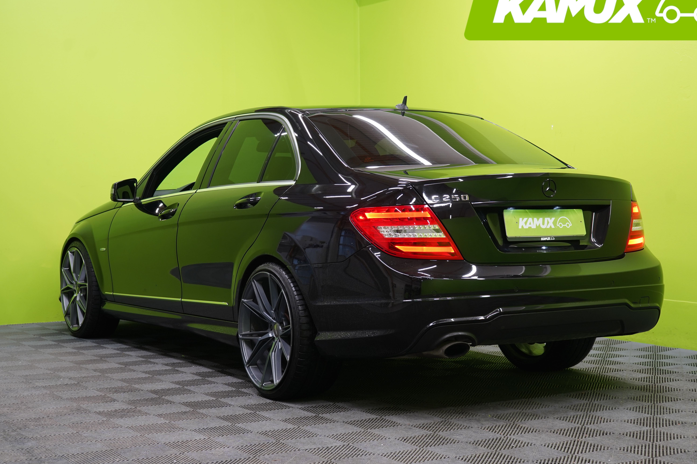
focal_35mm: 60
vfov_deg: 22.6
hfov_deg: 33.4
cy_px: 213
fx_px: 1162
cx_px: 364
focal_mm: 52
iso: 400
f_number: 5
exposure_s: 1/25
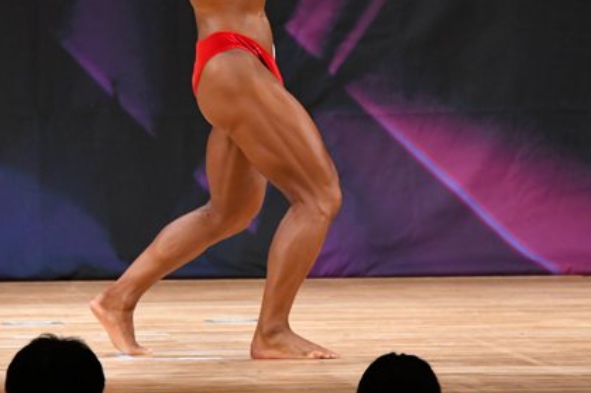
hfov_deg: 4.1
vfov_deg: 2.8
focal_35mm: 499
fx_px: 8188
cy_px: 51
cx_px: 240
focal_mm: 180
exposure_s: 1/400
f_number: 5.6
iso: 3200
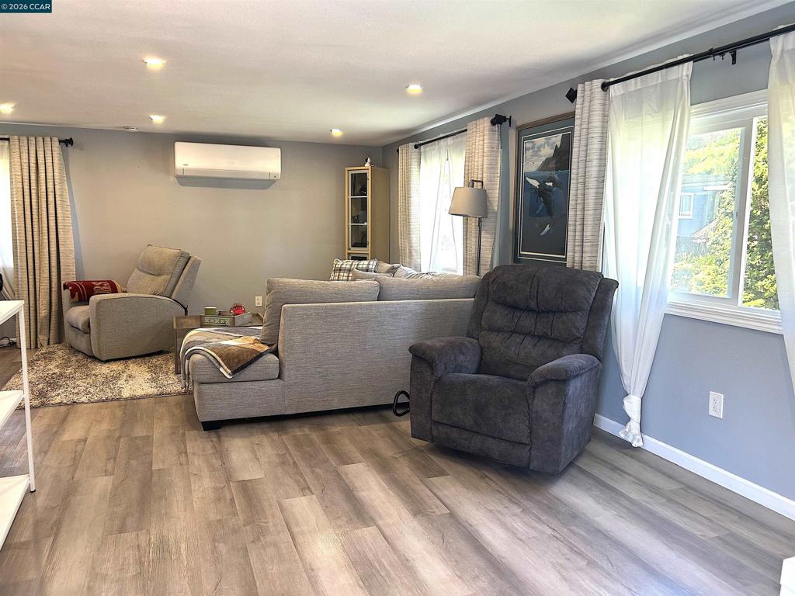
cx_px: 398
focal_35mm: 26
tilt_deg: -7.8
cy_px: 298
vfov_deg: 53.1
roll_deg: -0.6
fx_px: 597
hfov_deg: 67.3
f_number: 1.5
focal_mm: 5.7
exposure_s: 1/120
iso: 80
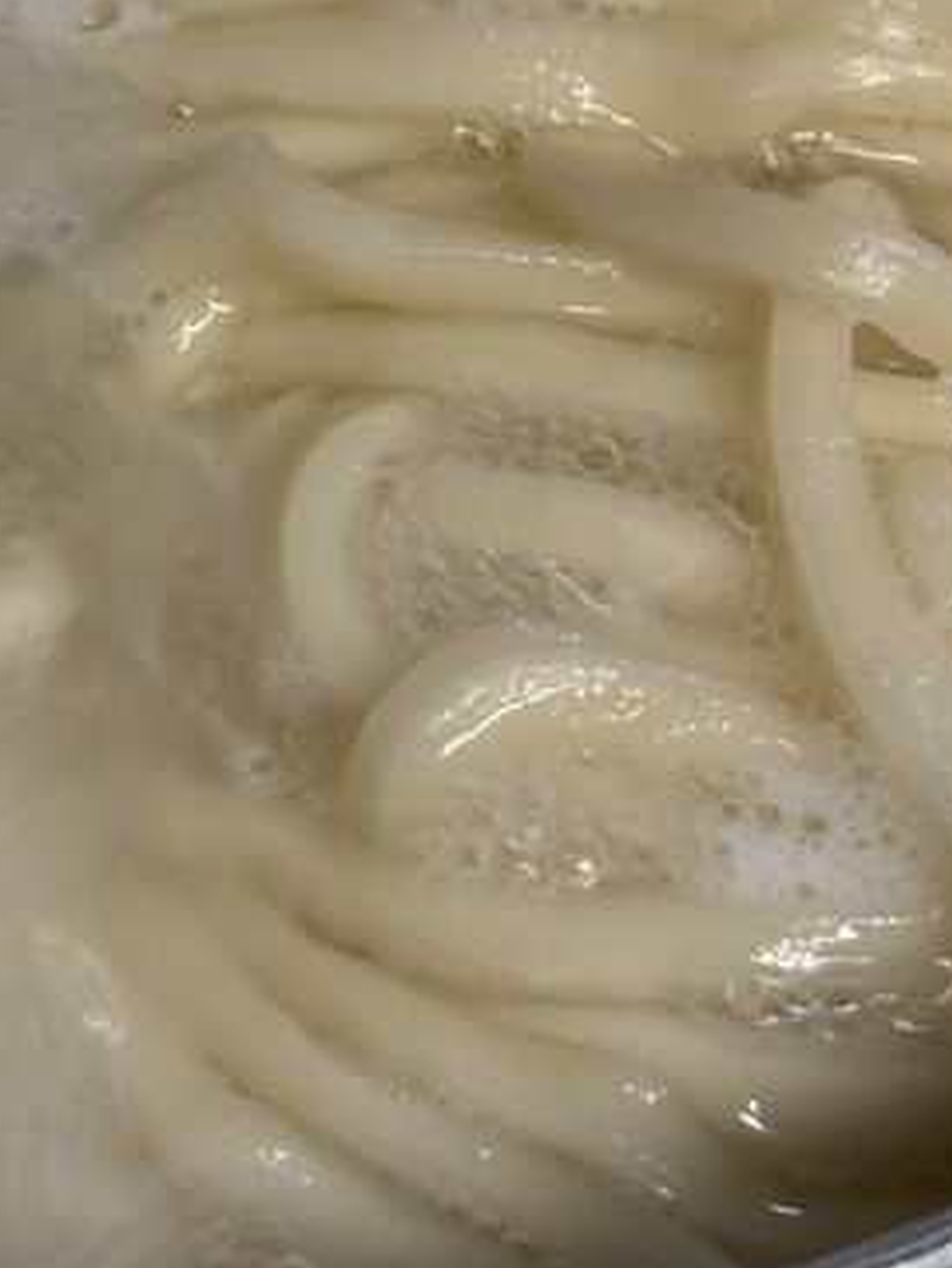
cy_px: 354
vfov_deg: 17.2
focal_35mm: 114
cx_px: -69
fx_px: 4178
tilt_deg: -52.3
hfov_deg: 12.8
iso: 64
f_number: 1.6
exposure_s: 1/50
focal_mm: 5.96
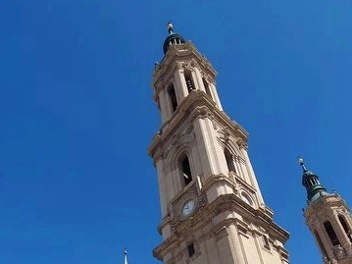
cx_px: 146
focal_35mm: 29
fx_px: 295
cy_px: 283
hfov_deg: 61.3
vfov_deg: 40.2
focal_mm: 1.8
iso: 50
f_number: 2.2
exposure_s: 1/916
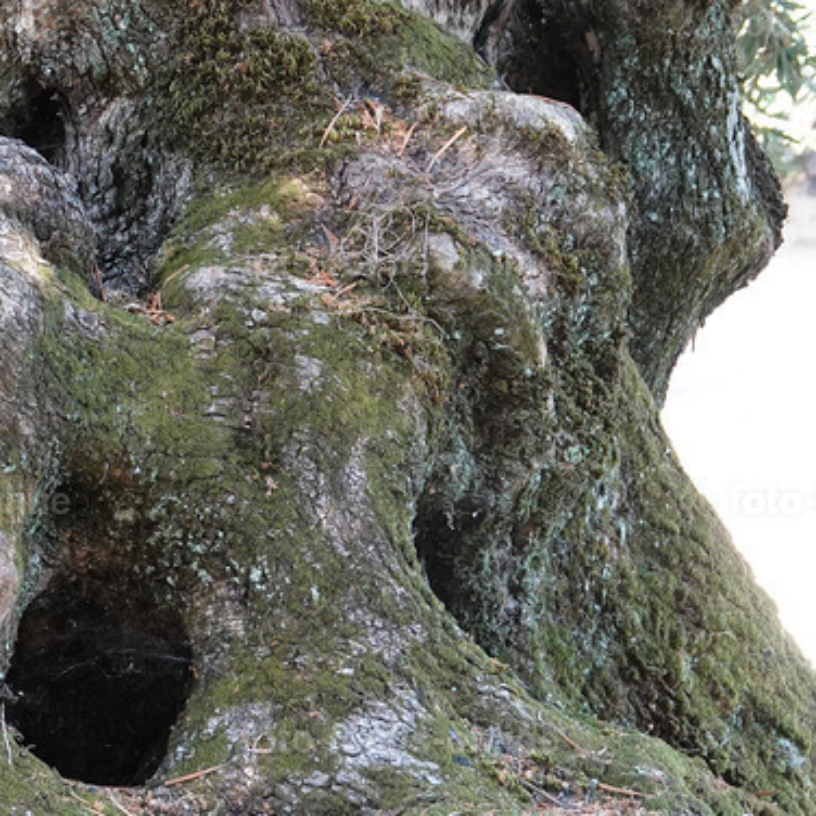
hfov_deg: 8.8
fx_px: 5254
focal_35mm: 197
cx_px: -178
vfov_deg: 8.9
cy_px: 452
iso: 800
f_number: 3.5
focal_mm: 31.33
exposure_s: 1/100
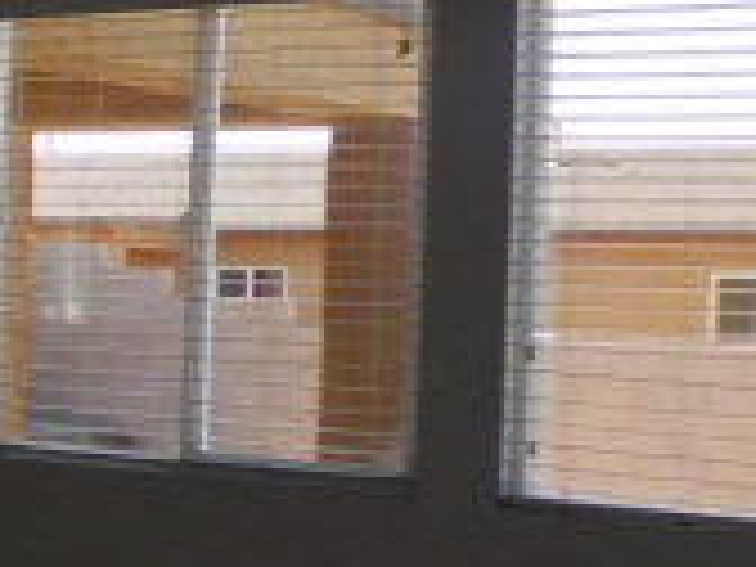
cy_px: 288
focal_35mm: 99
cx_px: -576
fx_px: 2162
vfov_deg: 14.9
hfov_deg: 16.7
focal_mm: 4.7
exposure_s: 1/200
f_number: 2.8
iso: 64
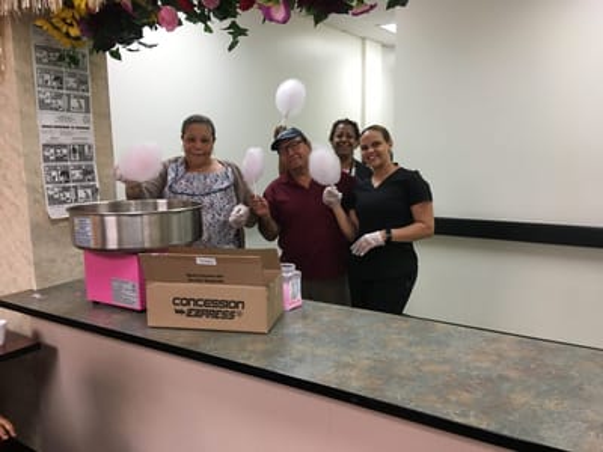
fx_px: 505
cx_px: 302
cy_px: 226
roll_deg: +1.9
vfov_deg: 48.2
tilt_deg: -8.9
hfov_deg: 61.7
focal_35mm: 29
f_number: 2.2
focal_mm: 4.15
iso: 40
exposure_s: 1/30
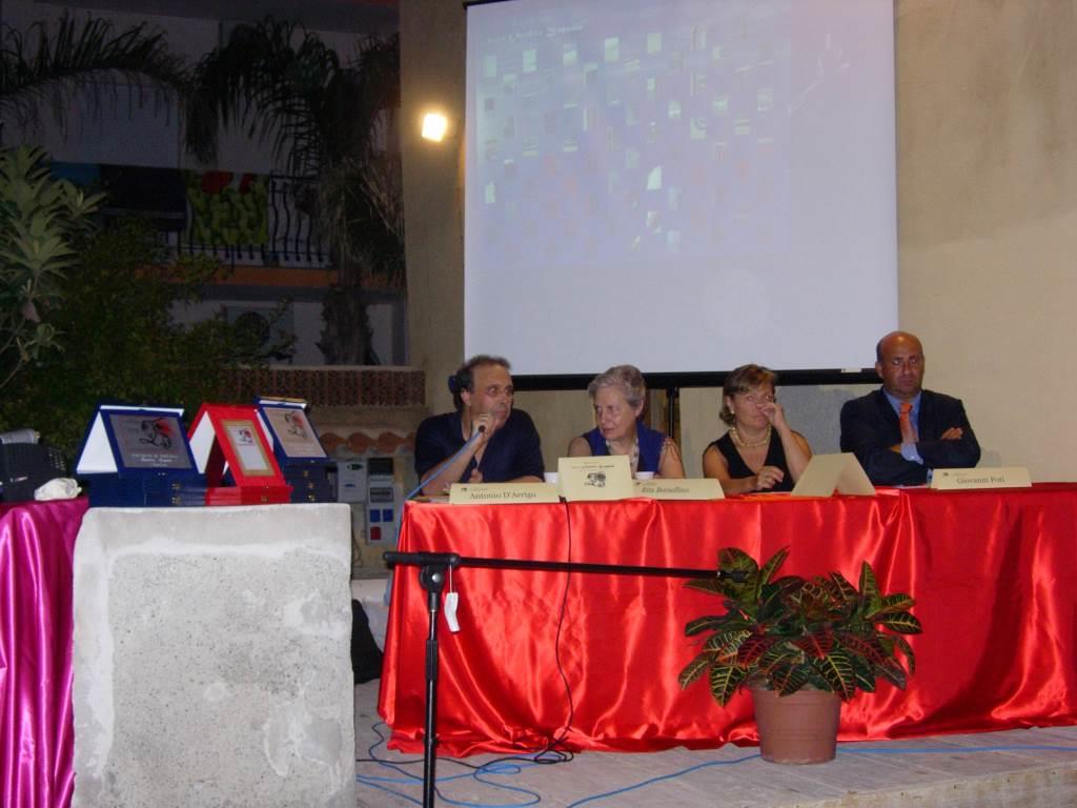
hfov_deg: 37.5
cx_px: 538
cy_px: 404
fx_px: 1587
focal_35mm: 51
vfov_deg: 28.6
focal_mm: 10.6
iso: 200
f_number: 3.2
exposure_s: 1/161
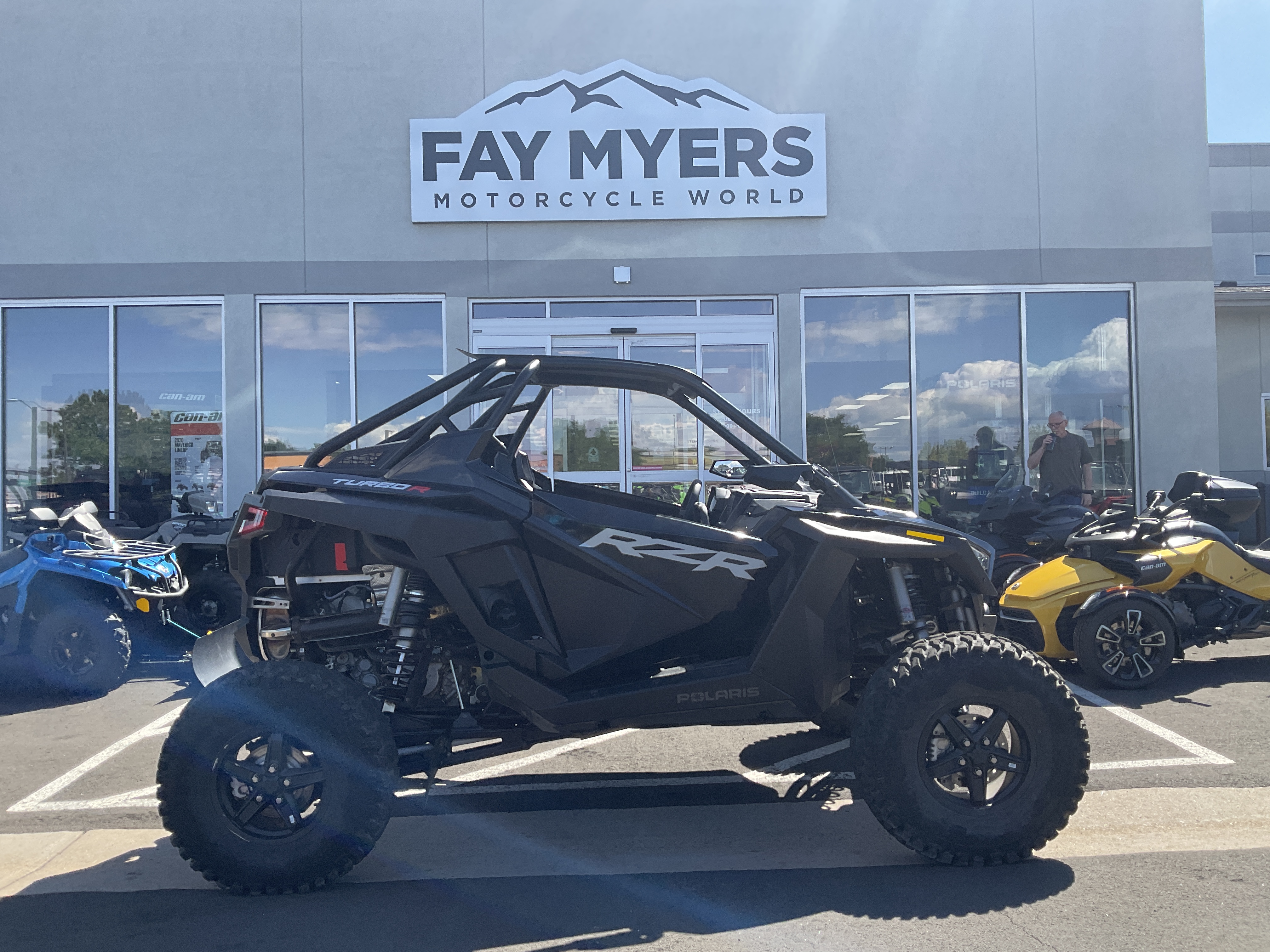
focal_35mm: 29
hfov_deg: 61.7
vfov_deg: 48.2
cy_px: 476
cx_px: 635
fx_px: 1064
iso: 16
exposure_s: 1/674
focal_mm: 3
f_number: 1.8
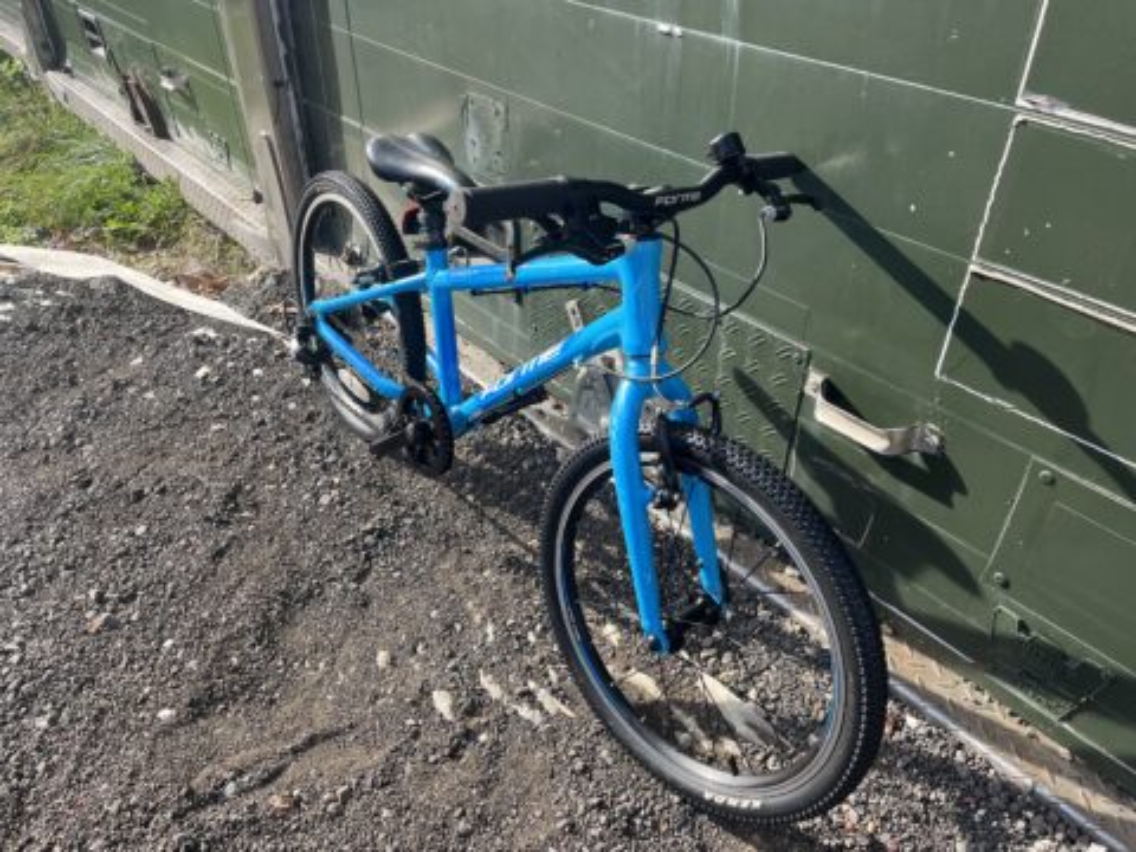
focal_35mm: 26
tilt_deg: -35.2
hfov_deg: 67.3
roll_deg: -0.6
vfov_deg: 53.1
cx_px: 568
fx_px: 853
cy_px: 426
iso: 50
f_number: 1.6
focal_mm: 5.1
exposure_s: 1/992
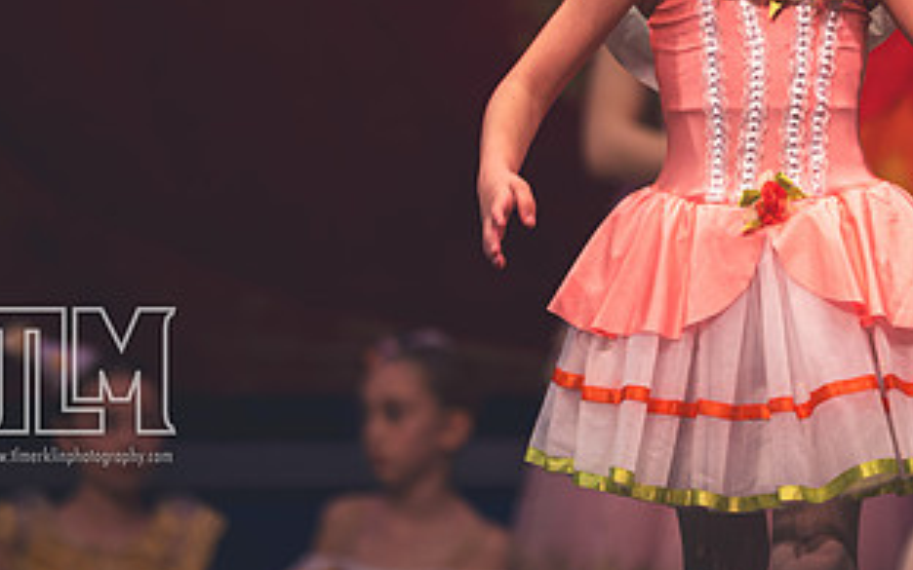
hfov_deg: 3.7
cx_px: 708
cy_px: 34
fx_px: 14158
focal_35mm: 569
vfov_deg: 2.3
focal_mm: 200
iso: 200
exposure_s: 1/250
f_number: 2.8
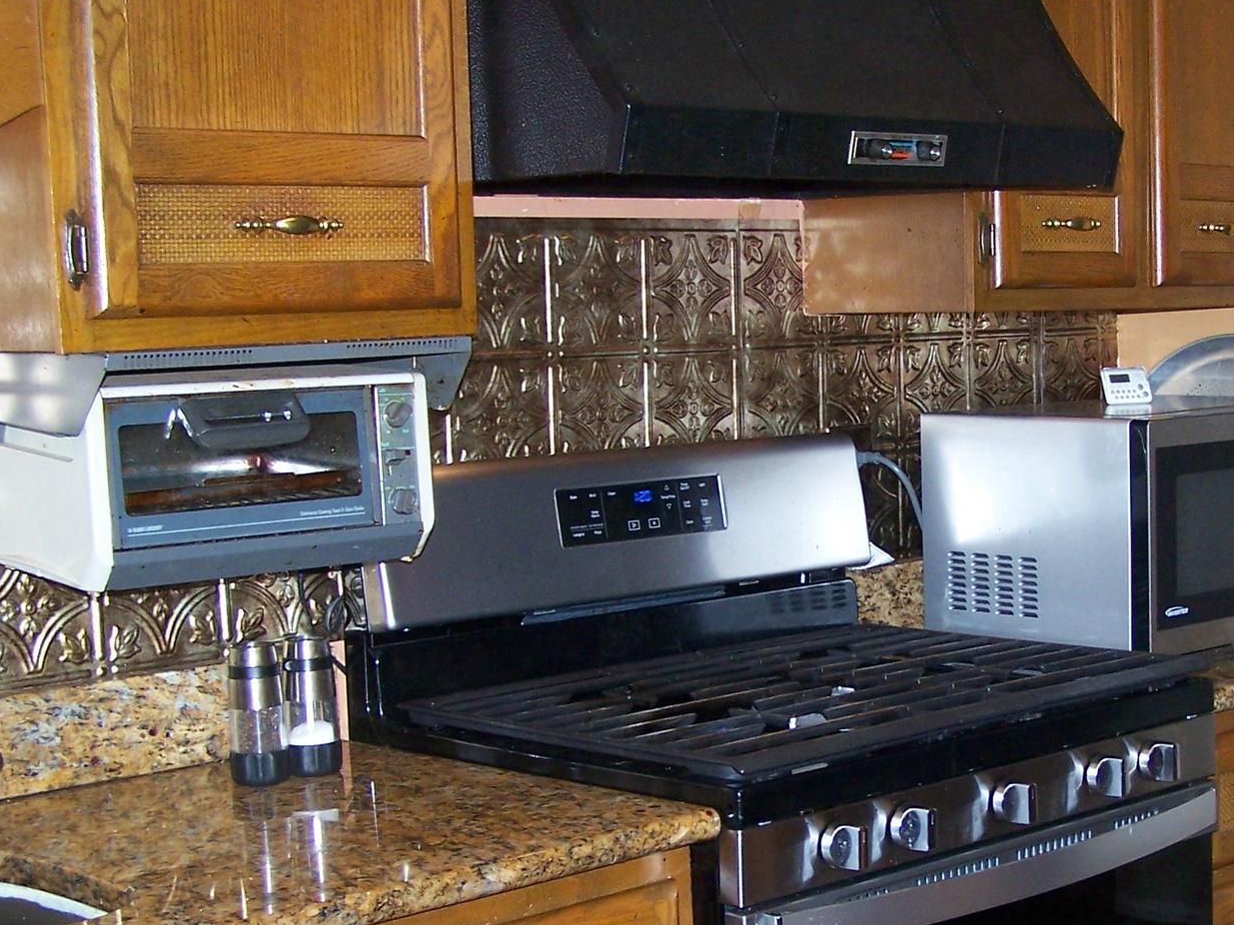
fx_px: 2246
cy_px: 551
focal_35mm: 63
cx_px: 961
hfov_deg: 30.1
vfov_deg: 23.2
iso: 140
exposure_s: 1/60
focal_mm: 6.3
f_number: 2.8
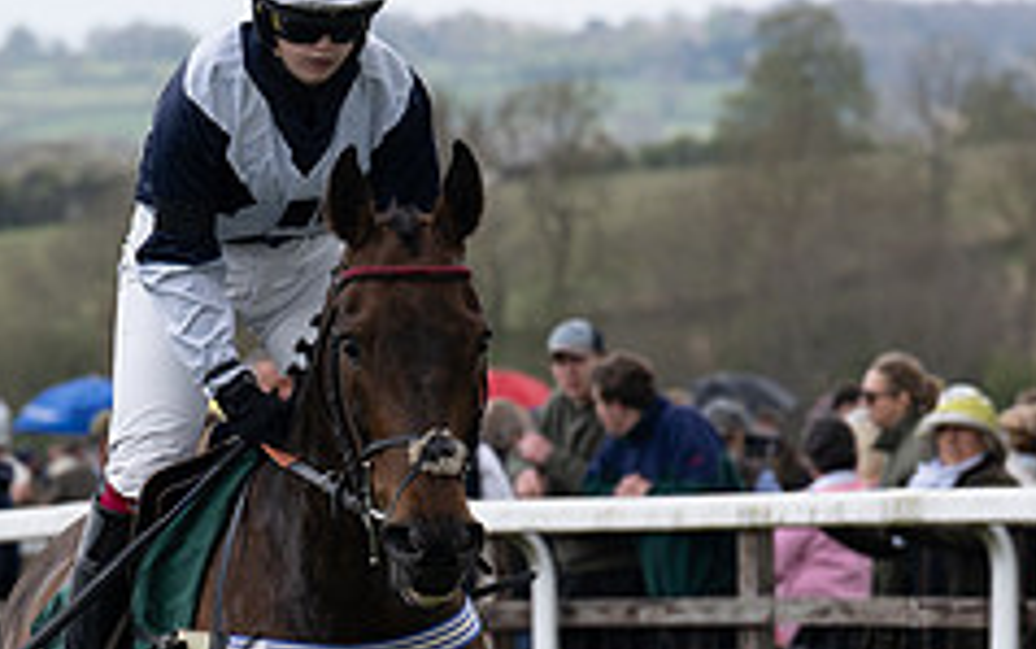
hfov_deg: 6.0
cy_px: 653
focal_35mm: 352
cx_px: 266
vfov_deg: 3.7
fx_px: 9943
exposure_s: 1/1000
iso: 200
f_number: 4
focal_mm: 95
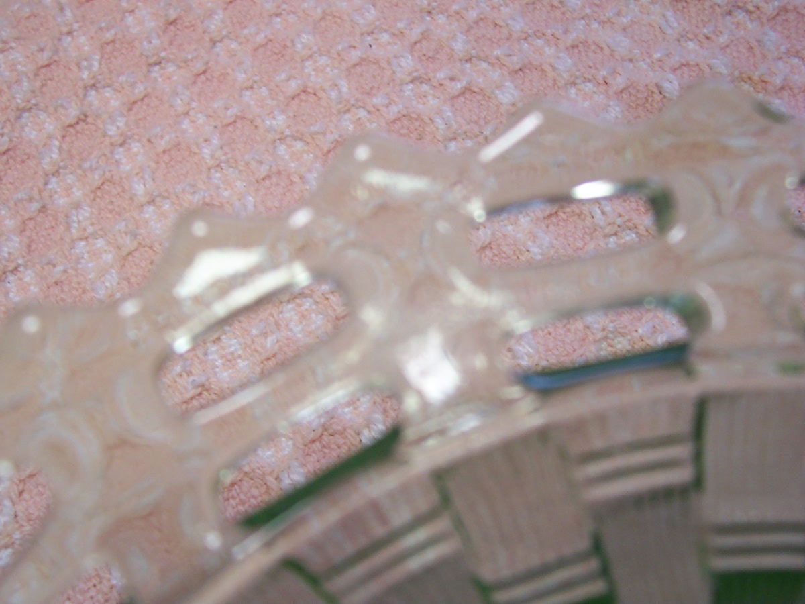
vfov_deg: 38.7
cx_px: 402
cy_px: 302
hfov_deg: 50.1
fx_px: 860
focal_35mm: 37
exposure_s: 1/45
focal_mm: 5.6
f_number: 2.8
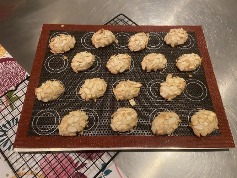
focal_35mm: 26
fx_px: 178
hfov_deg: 67.3
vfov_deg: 53.0
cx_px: 118
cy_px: 89
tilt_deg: -63.7
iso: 400
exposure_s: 1/33
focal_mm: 4.25
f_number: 1.8
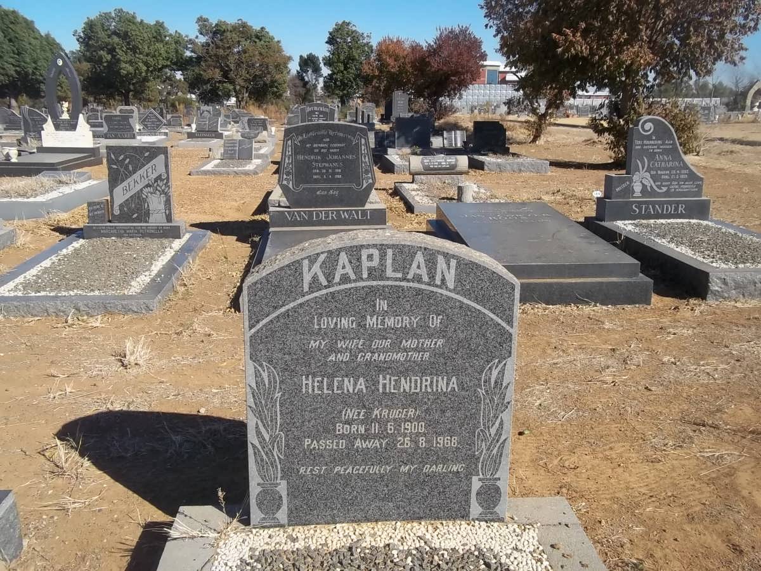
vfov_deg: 44.2
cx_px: 380
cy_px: 286
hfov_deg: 56.8
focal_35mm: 32
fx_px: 703
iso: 80
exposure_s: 1/400
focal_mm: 5.7
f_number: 5.5
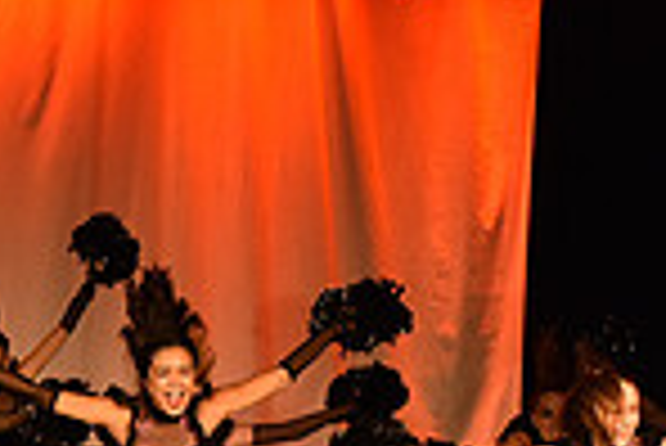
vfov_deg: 5.0
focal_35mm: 274
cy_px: 719
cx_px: -459
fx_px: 5074
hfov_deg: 7.3
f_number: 4
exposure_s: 1/320
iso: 2000
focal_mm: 70
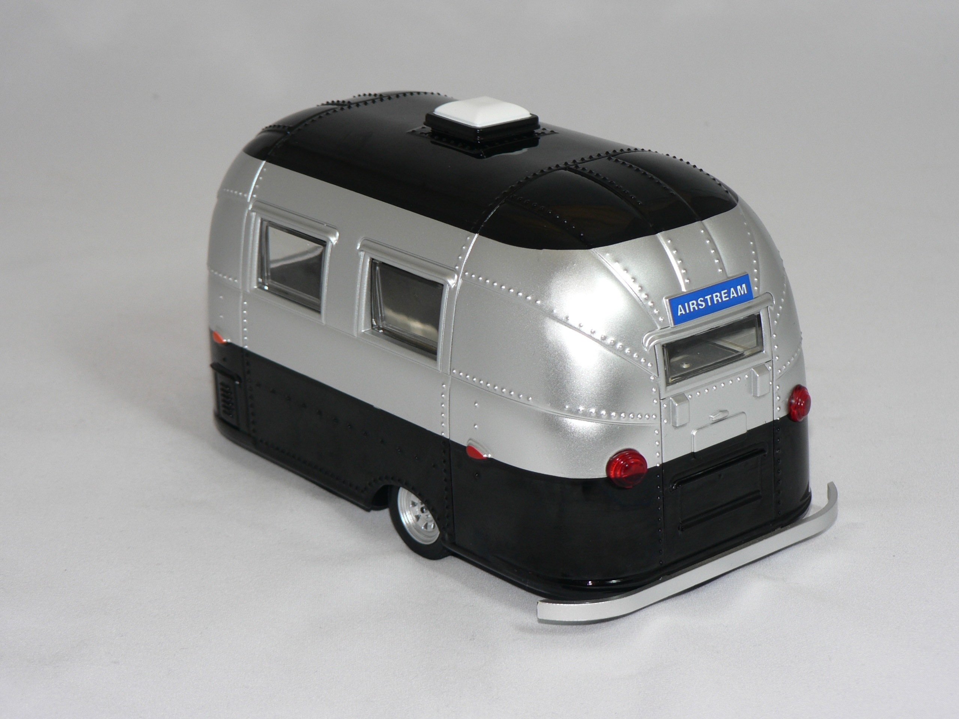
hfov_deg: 24.7
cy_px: 360
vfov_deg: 18.7
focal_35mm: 79
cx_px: 480
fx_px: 2189
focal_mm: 13.1
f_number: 3.2
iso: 80
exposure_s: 1/60
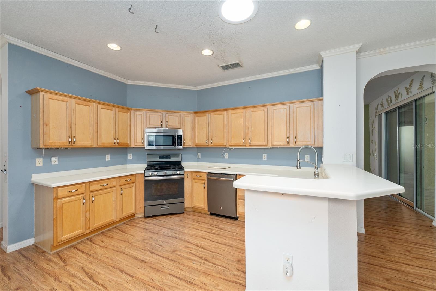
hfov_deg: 104.3
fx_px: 170
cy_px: 146
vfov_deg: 81.2
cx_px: 218
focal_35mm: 14
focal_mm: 14
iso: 400
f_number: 7.1
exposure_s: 1/13
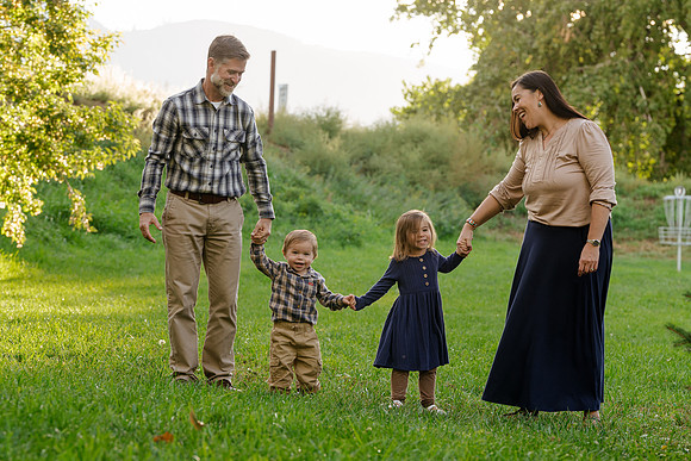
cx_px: 346
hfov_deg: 14.4
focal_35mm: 142
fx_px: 2726
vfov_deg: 9.7
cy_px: 230
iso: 640
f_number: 7.1
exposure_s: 1/200
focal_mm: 142
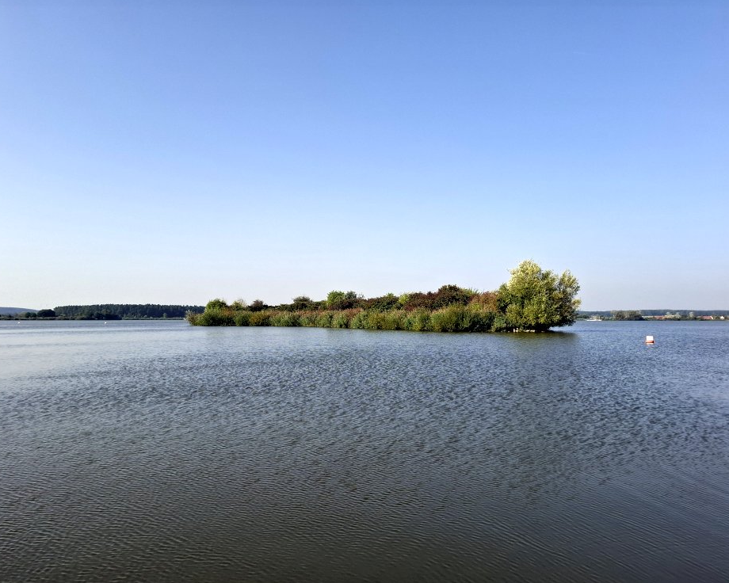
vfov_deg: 56.8
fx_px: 539
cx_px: 344
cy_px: 301
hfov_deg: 68.0
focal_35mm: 25
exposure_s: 1/1475
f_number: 1.8
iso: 50
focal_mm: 5.54
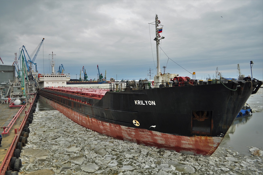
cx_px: 132
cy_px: 88
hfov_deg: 67.5
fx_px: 197
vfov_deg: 47.8
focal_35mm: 27
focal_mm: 18
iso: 200
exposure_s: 1/800
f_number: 3.5
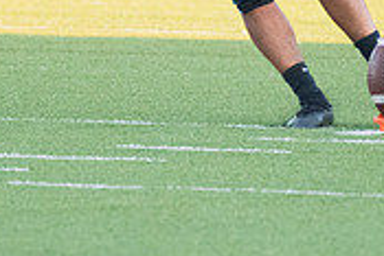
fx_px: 15596
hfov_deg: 1.4
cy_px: -137
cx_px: 182
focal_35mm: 1461
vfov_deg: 0.9
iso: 4000
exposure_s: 1/2000
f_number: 5.6
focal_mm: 440
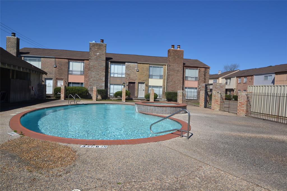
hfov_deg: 81.2
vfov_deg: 59.5
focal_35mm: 21
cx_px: 144
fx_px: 167
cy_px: 96
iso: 100
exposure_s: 1/320
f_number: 9
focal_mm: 14
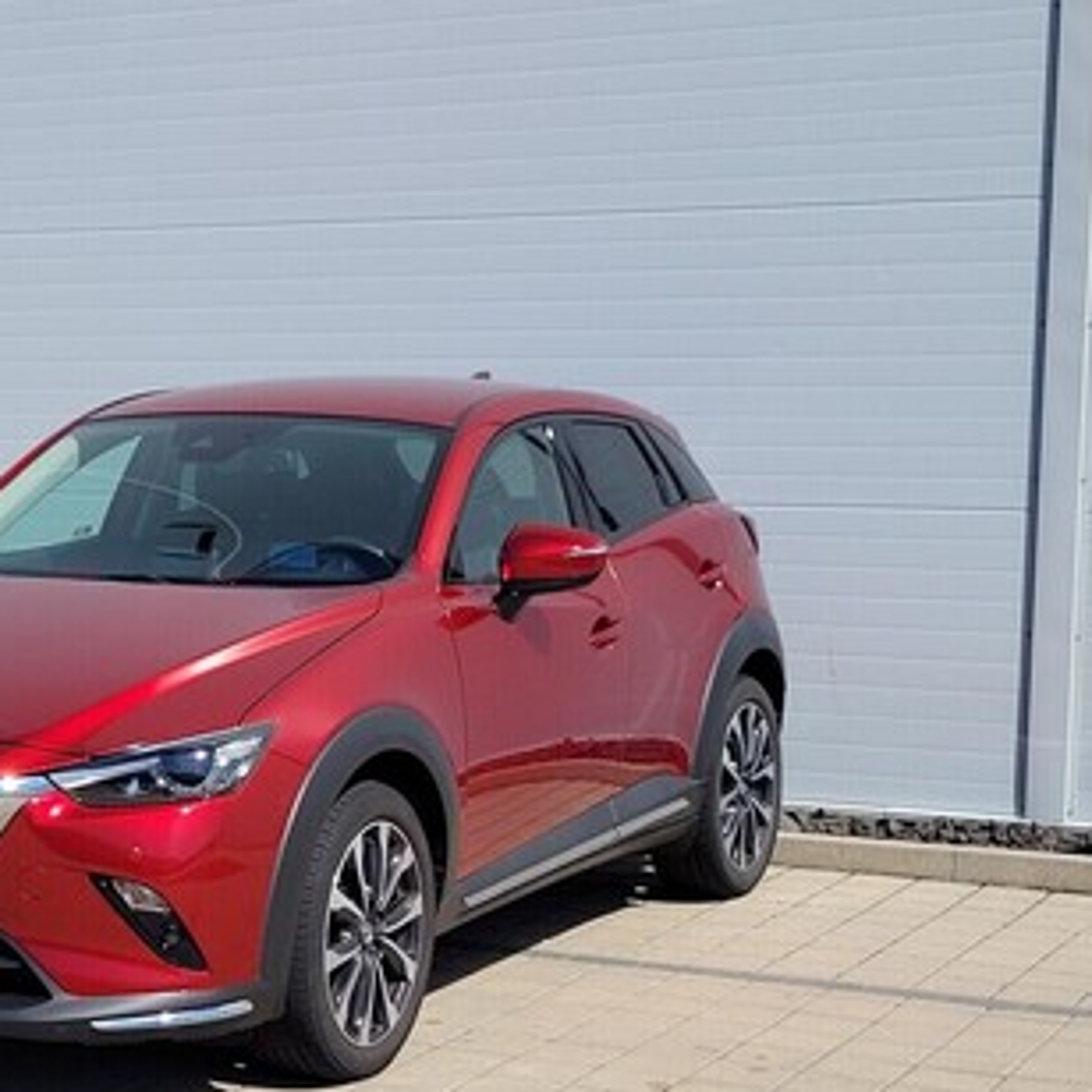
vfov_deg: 40.6
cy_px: 700
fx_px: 1463
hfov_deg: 38.8
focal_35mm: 41
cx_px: 167
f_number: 1.8
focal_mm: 5.4
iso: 40
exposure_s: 1/3034
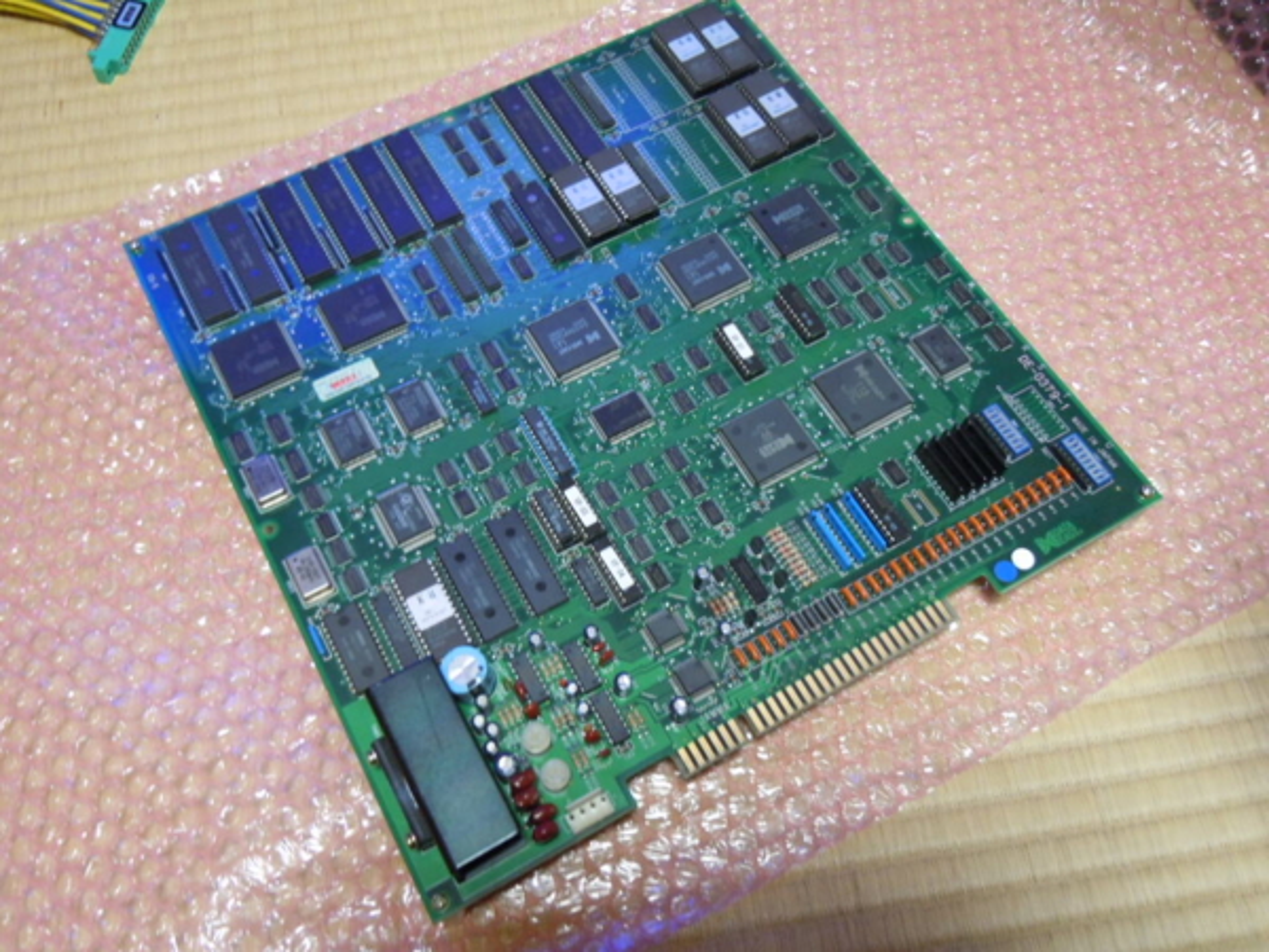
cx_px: 634
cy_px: 476
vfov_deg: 46.8
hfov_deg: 60.0
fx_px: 1100
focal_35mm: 30
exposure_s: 1/10
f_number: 3.5
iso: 400
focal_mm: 5.4
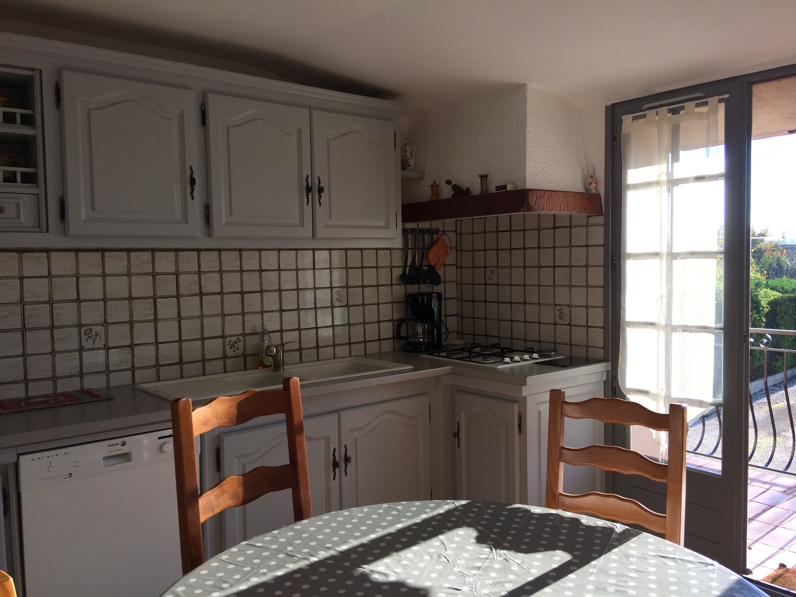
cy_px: 298
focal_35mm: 29
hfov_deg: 61.7
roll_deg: +0.8
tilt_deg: -5.0
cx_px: 398
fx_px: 667
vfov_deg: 48.2
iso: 32
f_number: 2.2
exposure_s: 1/363
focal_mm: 4.15
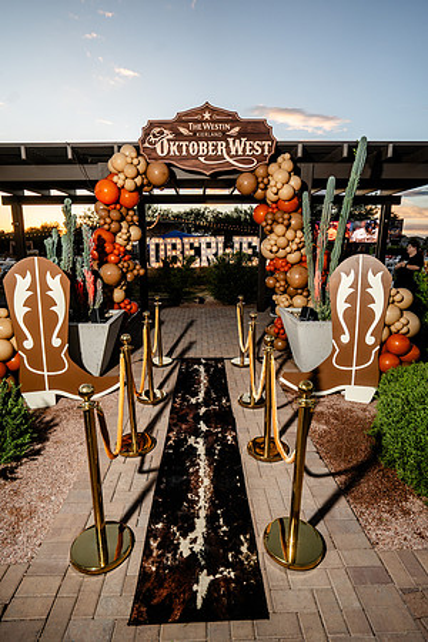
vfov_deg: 90.0
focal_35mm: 18
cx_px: 214
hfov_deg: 67.4
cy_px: 321
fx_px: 321
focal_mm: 18
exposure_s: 1/250
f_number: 4
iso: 160
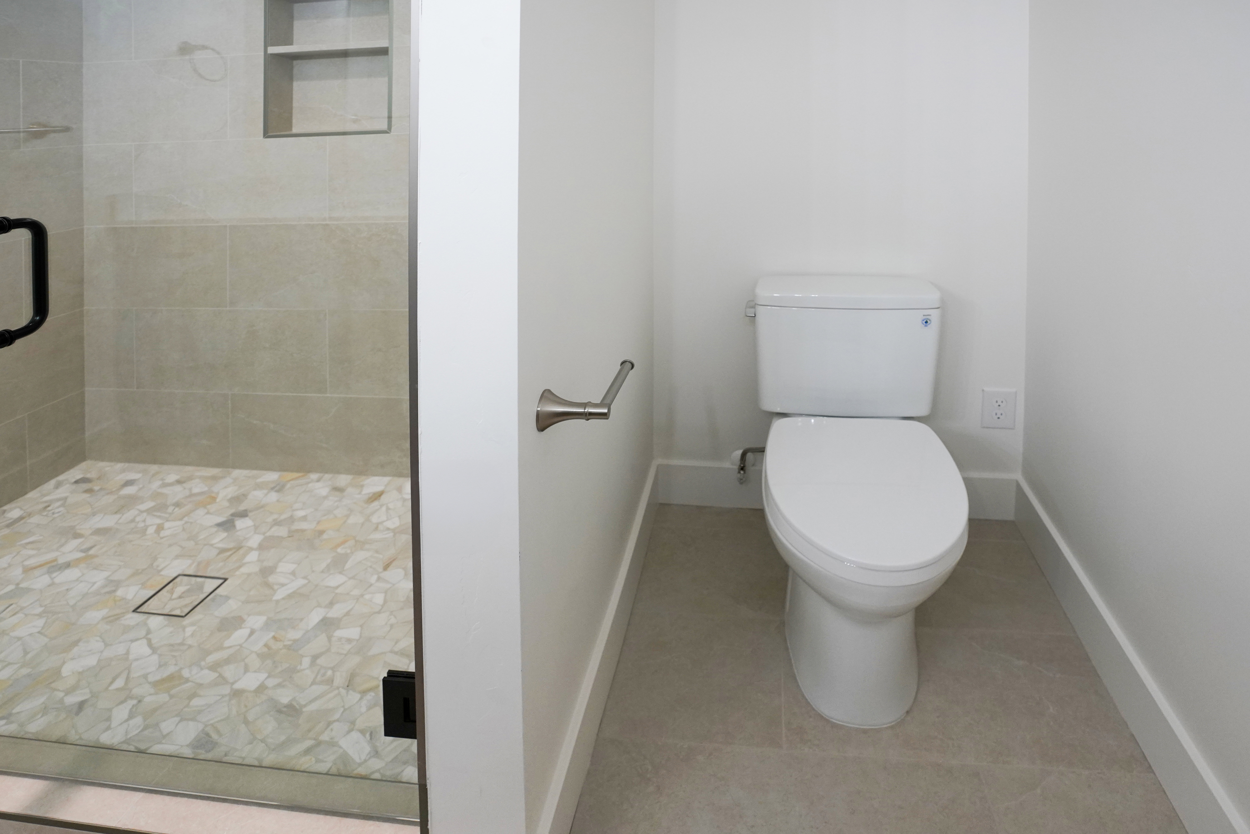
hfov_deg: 96.7
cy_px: 417
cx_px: 625
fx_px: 556
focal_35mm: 16
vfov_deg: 73.8
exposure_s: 1/200
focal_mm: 16
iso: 1000
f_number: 4.5
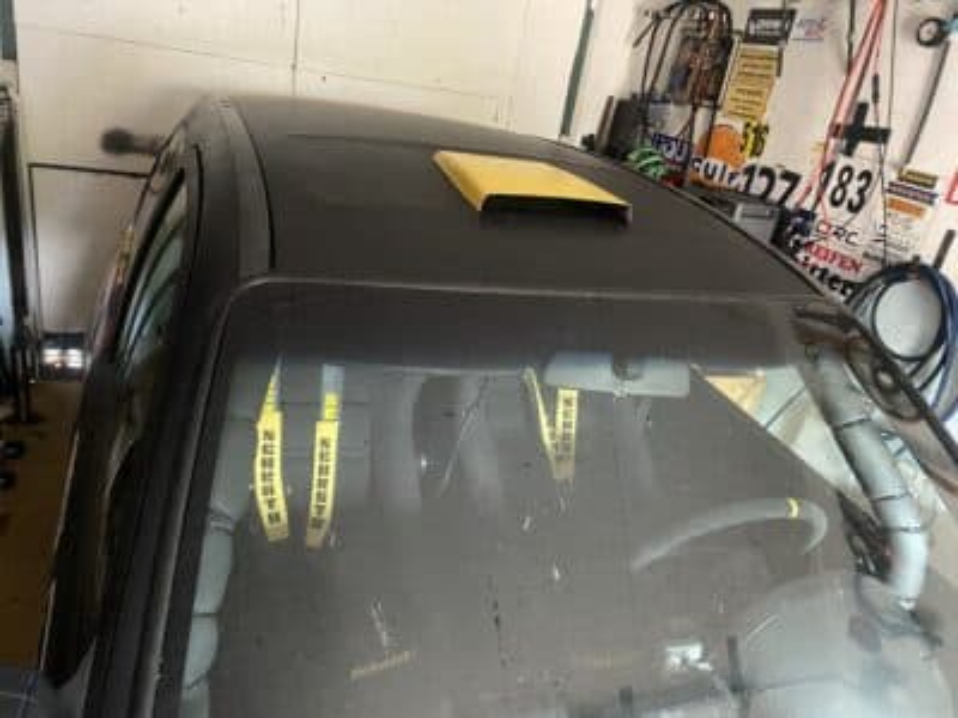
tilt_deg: -23.8
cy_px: 359
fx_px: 720
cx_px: 479
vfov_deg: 53.1
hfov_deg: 67.3
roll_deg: -9.5
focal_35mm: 26
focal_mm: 4.25
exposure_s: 1/30
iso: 800
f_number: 1.8
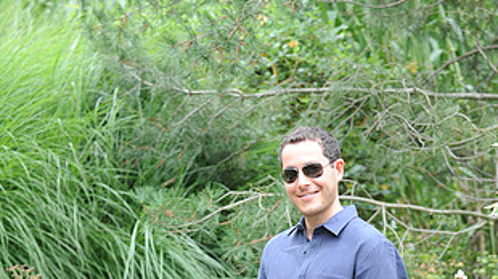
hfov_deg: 11.6
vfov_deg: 6.4
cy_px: 393
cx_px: 255
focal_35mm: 186
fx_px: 2455
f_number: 5
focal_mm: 95
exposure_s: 1/100
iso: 500
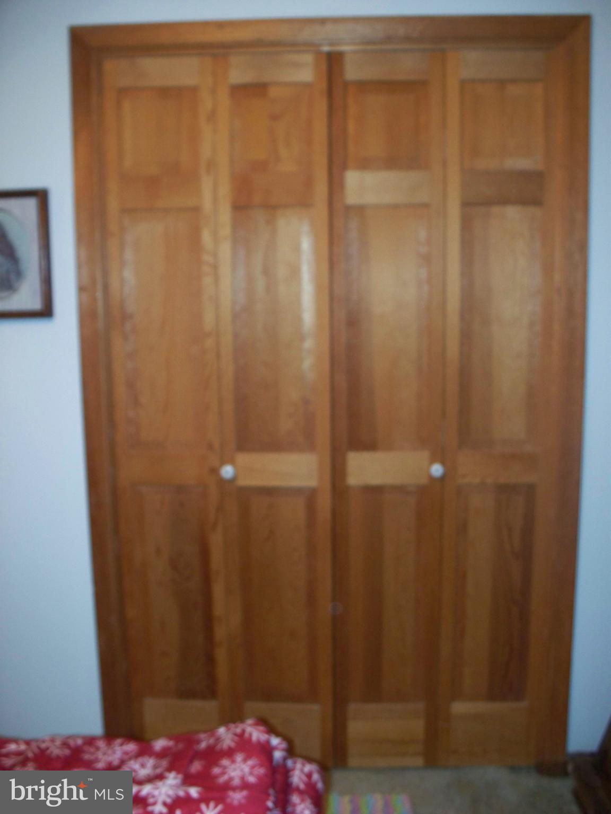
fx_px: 847
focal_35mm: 36
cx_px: 306
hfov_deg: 39.7
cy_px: 407
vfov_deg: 51.4
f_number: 2.8
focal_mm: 7.54
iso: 200
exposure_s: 1/30
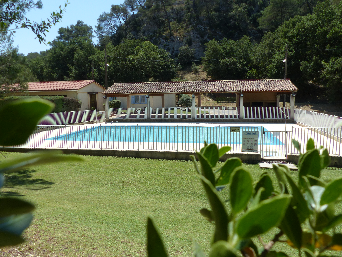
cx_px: 171
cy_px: 128
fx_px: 257
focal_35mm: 26
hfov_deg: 67.3
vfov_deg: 53.1
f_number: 4
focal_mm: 4.5
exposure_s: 1/800
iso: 100
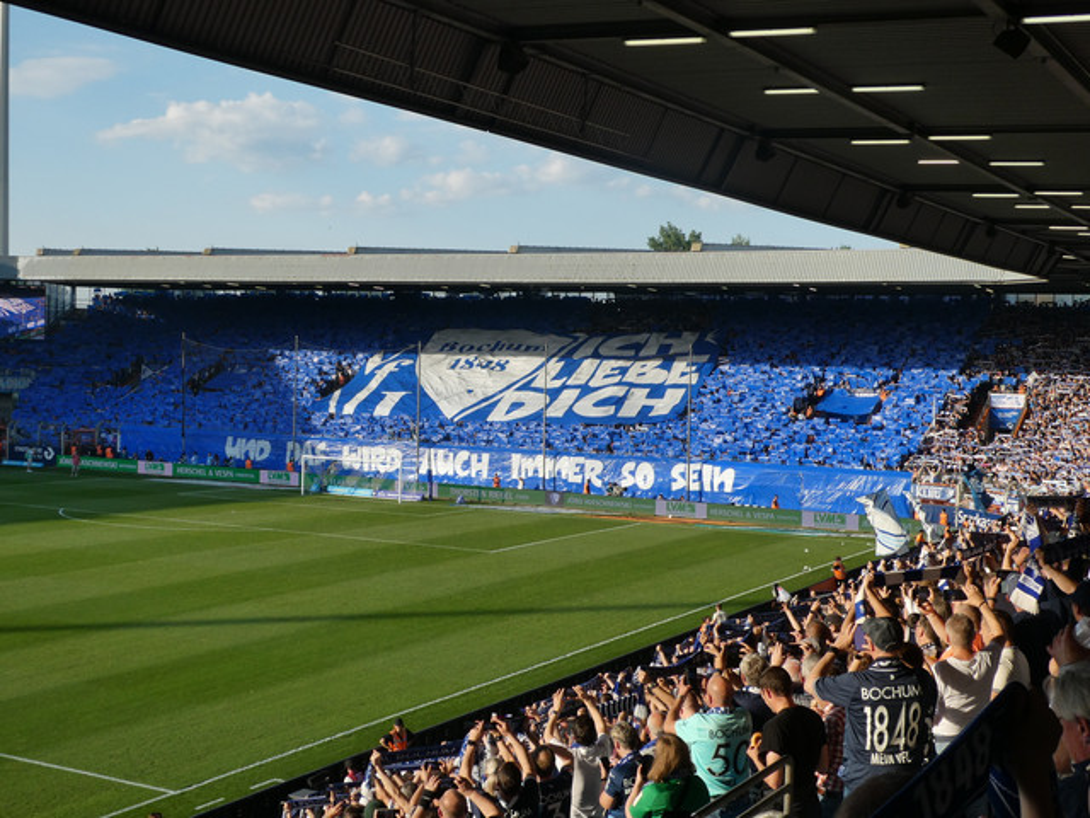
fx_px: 1480
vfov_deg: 30.9
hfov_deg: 40.4
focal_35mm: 47
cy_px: 409
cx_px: 545
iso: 80
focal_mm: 8.4
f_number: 4
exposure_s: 1/400
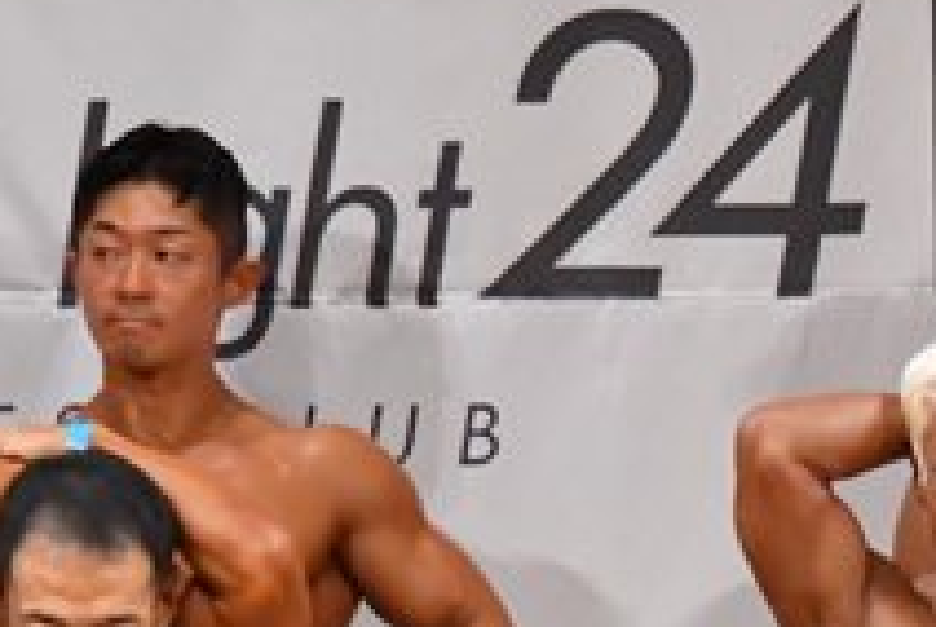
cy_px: 932
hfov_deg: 2.2
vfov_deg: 1.5
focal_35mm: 930
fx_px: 24213
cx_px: 1137
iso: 8000
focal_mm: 170
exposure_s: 1/400
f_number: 5.6
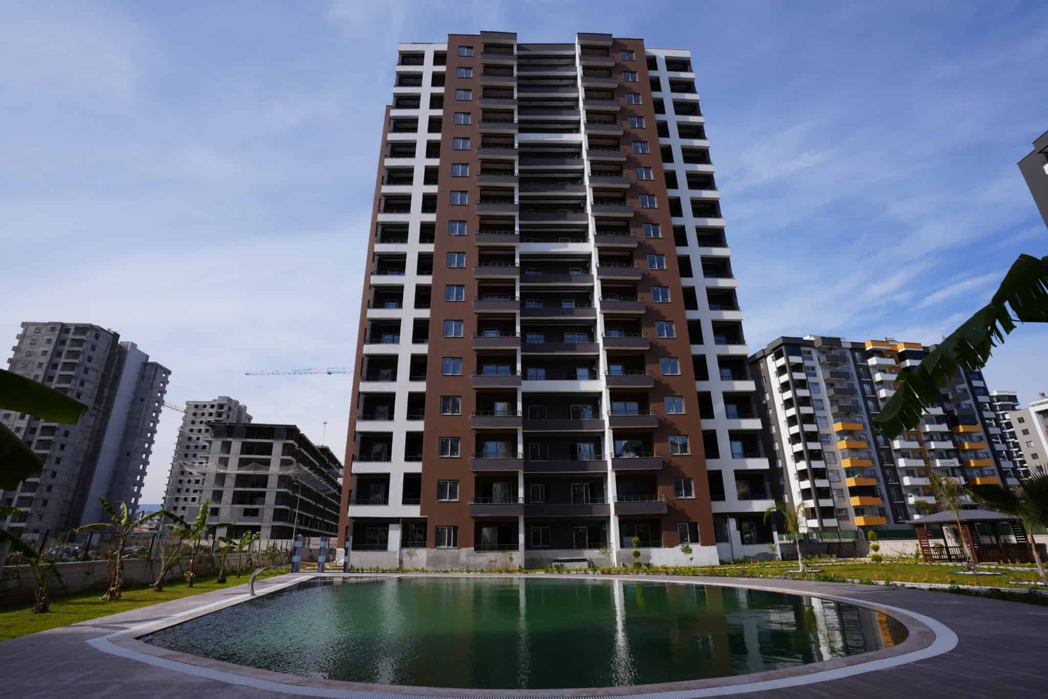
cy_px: 350
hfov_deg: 93.3
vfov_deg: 70.4
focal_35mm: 17
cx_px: 524
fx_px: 495
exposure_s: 1/200
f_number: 10
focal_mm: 17
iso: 100
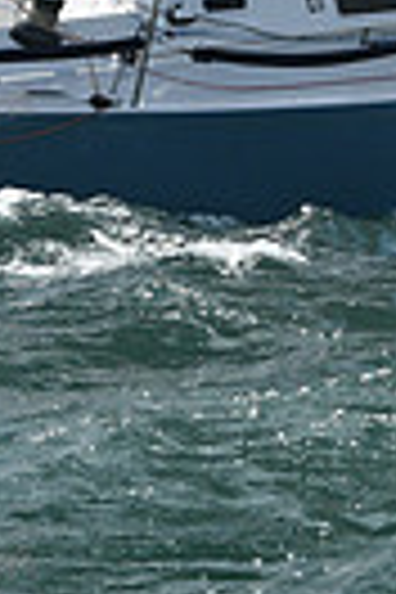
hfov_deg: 4.5
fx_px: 5082
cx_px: 270
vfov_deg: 6.6
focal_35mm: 308
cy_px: -133
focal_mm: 70
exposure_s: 1/1250
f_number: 7.1
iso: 250
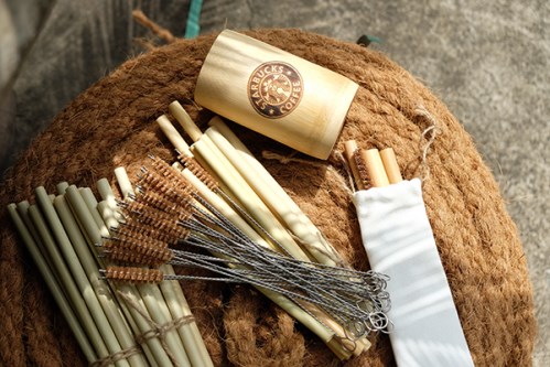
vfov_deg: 31.2
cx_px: 275
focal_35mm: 43
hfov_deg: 45.4
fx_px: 657
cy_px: 184
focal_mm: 28.9
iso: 200
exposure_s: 1/1800
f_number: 3.6
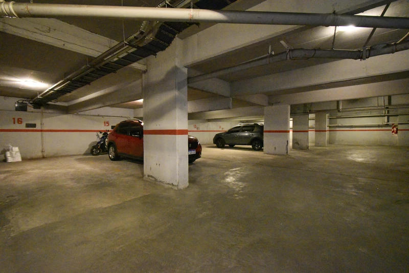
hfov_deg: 100.4
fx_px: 170
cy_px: 136
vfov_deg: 77.3
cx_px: 204
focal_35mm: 15
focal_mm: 10
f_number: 4.5
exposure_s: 1/25
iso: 12800
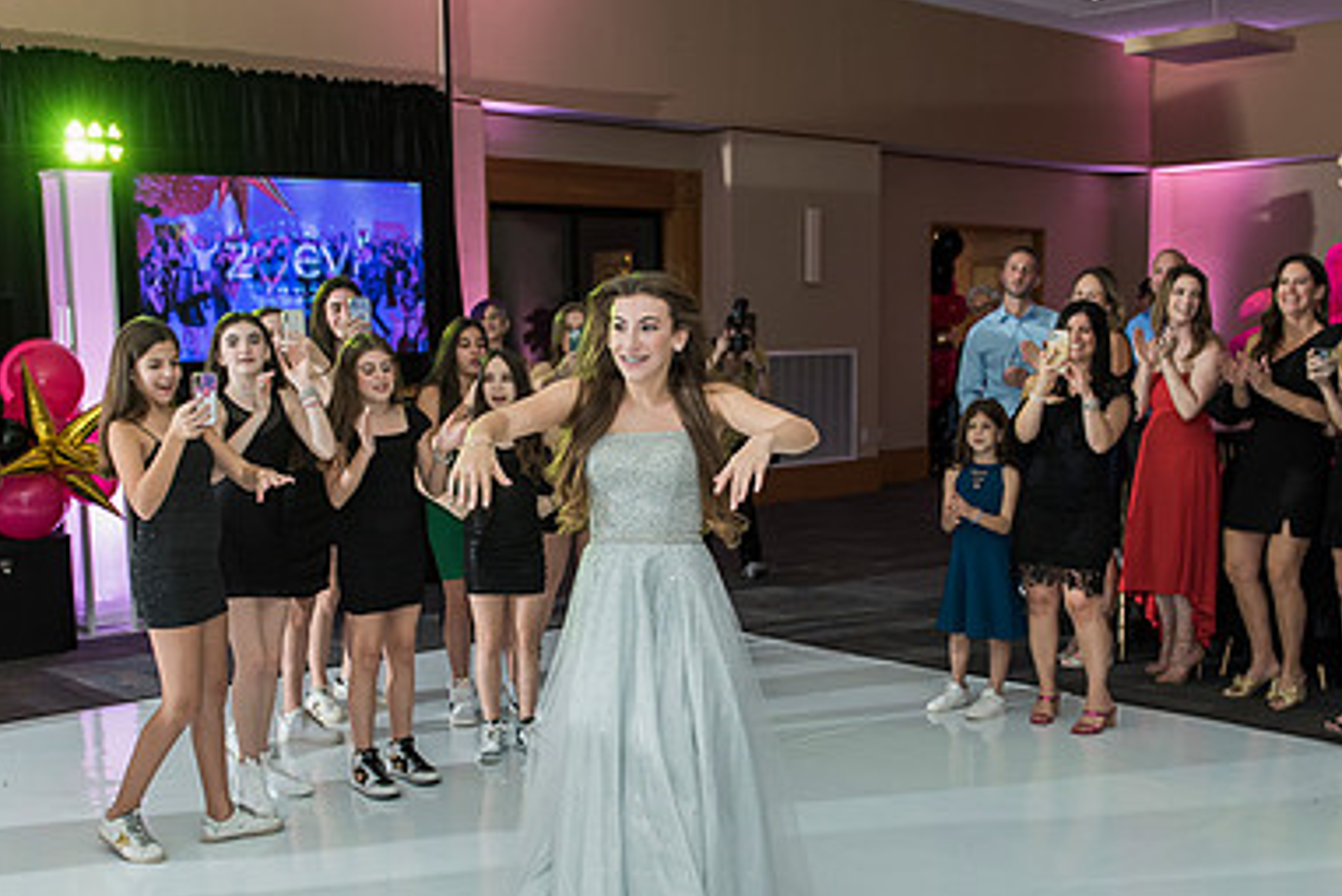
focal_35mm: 44
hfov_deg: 44.4
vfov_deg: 30.4
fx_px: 1641
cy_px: 567
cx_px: 618
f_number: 4
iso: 1000
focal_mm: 29
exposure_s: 1/100
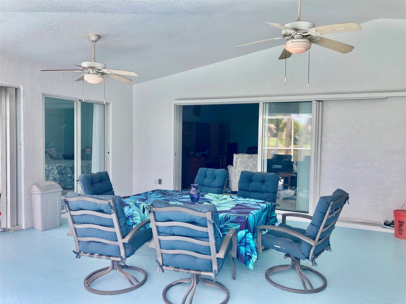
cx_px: 203
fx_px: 328
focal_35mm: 28
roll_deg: -0.6
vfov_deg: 49.7
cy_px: 152
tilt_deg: -3.9
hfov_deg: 63.4
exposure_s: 1/121
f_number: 1.8
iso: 25
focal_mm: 3.99
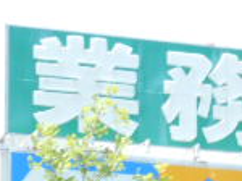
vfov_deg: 4.5
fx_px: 2268
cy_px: 352
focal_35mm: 325
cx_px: 248
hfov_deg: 6.1
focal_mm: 13.5
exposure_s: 1/100
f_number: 5.8
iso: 80
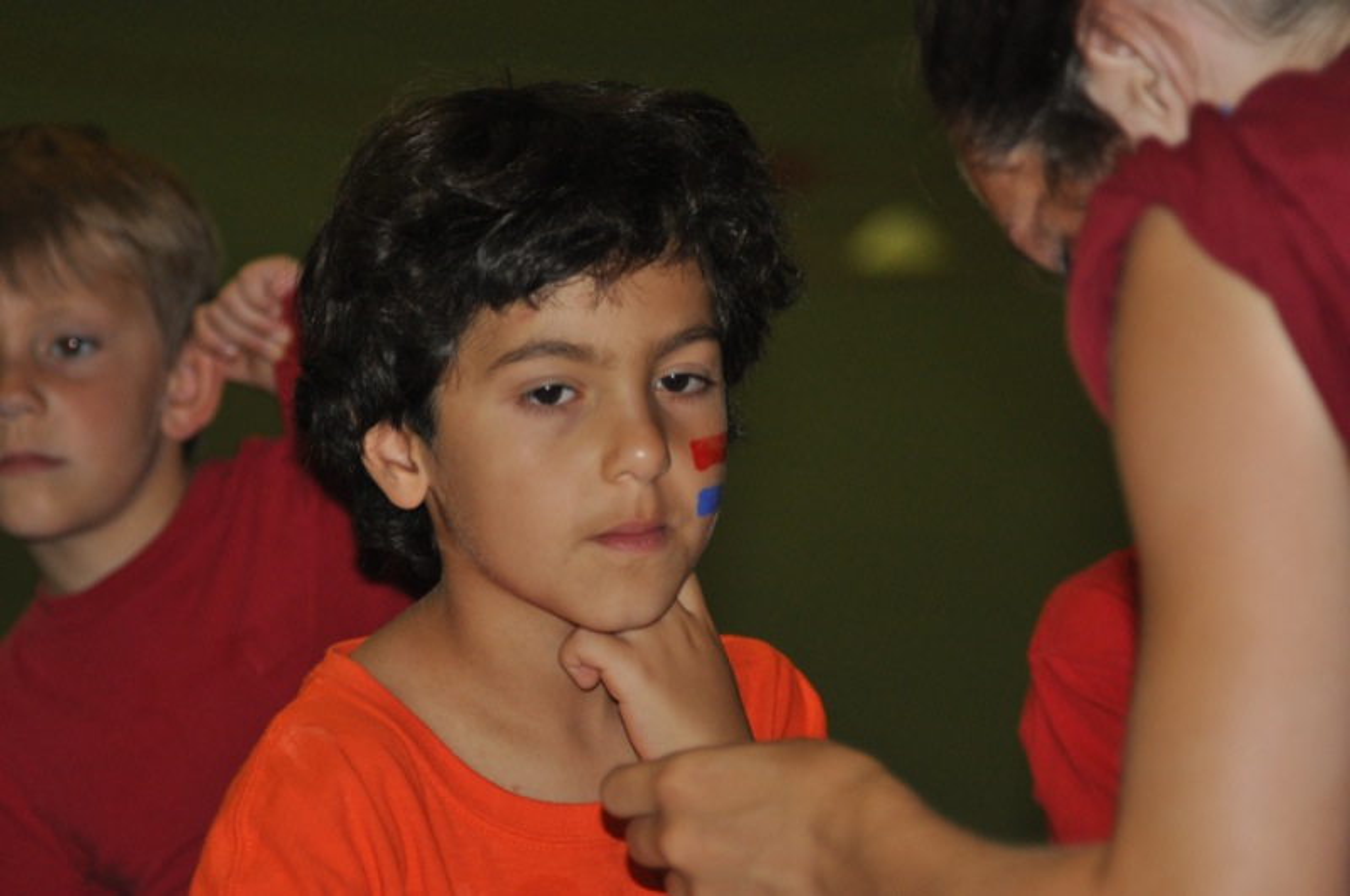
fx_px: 5336
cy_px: 448
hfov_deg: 14.4
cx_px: 675
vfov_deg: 9.6
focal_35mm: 142
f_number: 4
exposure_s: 1/60
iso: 800
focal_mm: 95
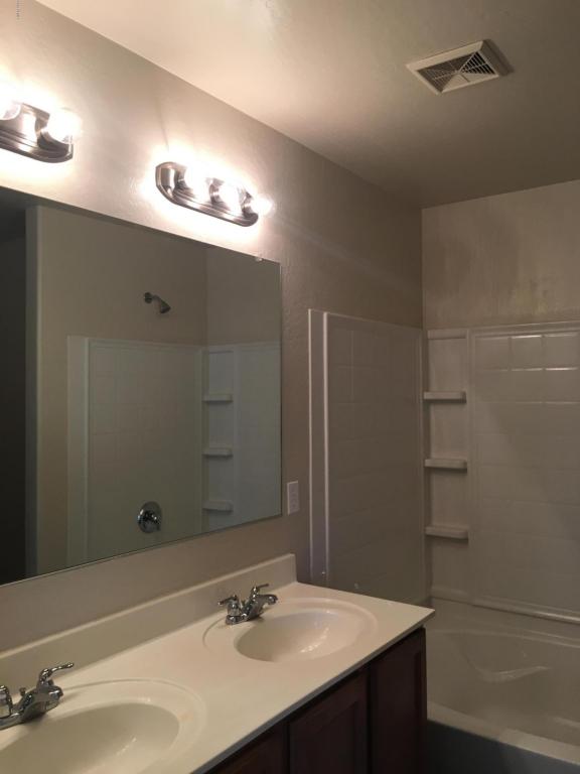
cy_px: 387
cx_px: 290
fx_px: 648
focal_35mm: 29
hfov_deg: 48.2
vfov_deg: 61.7
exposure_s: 1/30
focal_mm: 4.15
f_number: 2.2
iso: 32
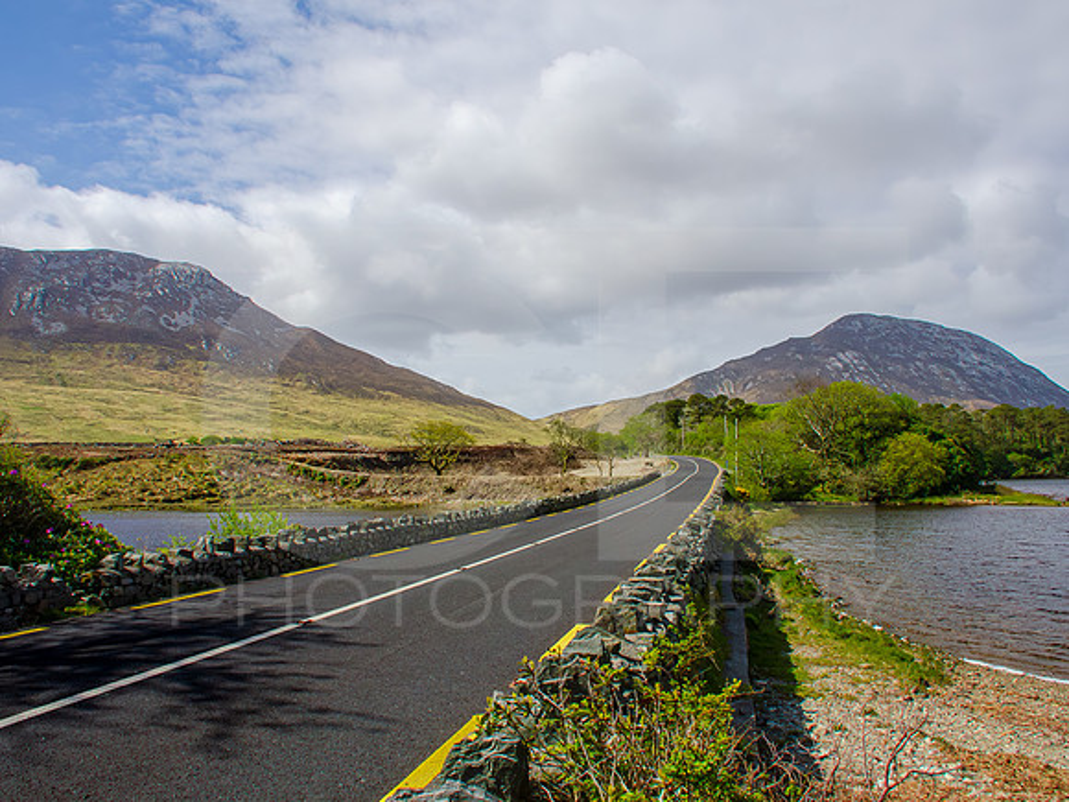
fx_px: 908
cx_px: 553
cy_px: 401
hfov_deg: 61.0
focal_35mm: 29
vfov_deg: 47.6
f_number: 16
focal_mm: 18
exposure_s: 1/250
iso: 400
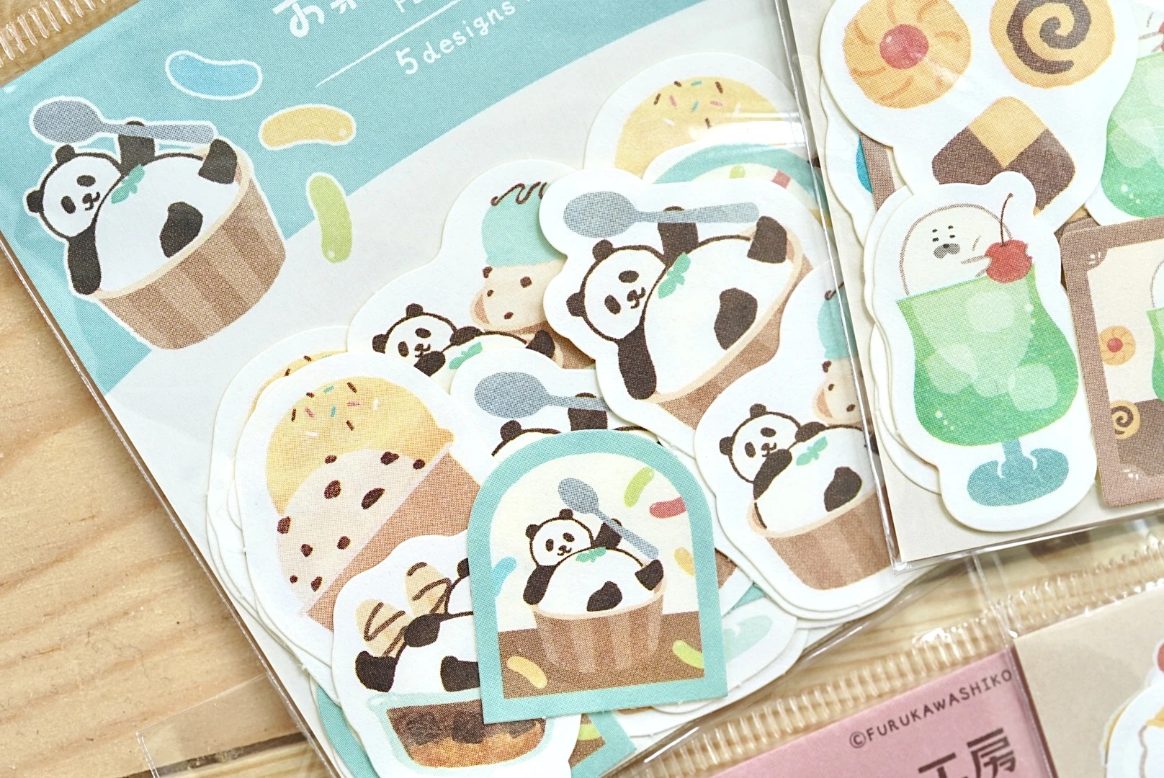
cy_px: 389
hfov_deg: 22.6
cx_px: 582
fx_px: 2912
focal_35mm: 90
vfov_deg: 15.2
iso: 800
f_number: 6.3
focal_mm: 90
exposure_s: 1/100
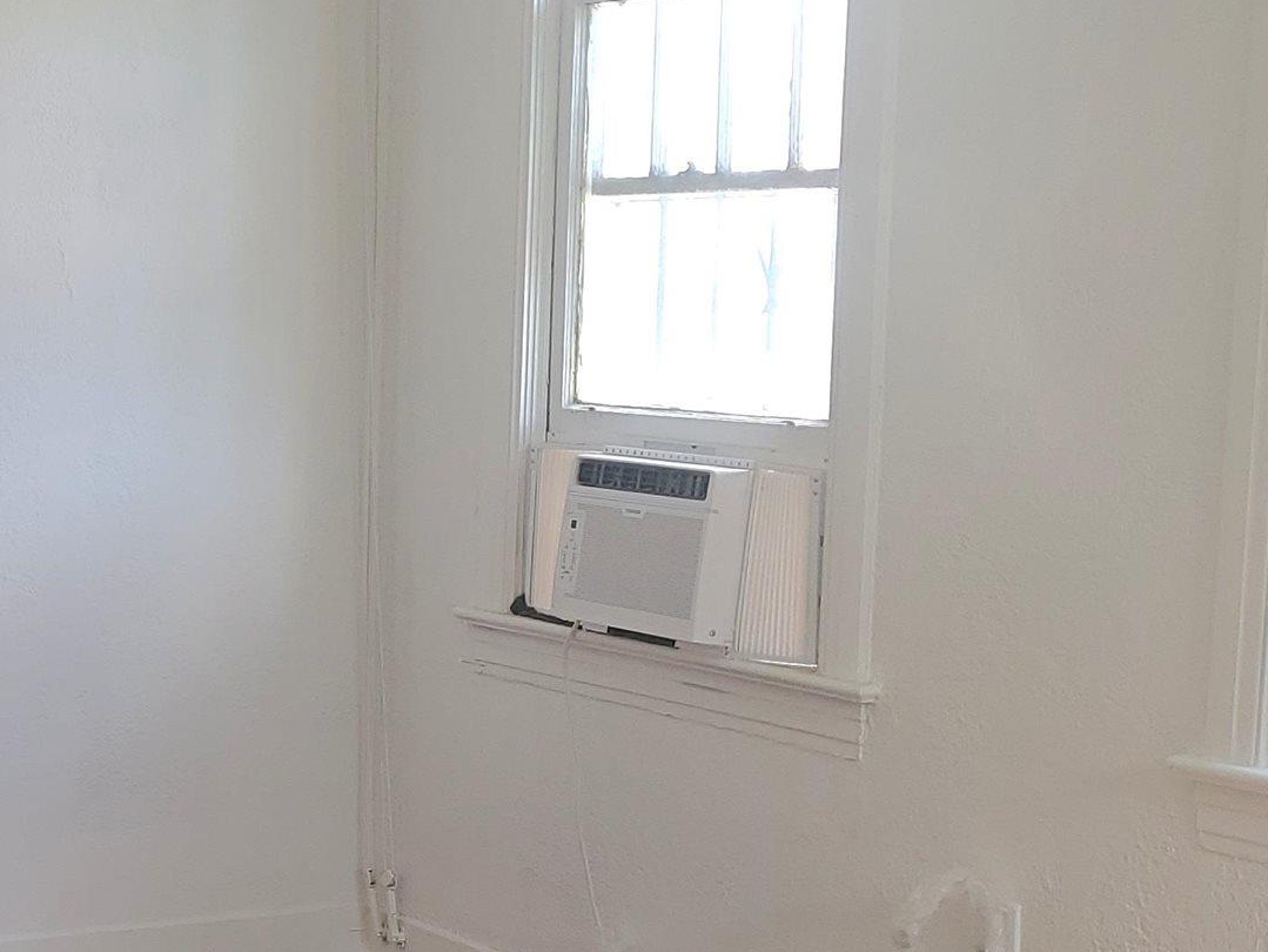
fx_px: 2712
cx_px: -85
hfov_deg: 24.7
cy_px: 739
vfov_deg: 19.7
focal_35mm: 74
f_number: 1.5
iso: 50
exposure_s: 1/120
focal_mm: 4.3
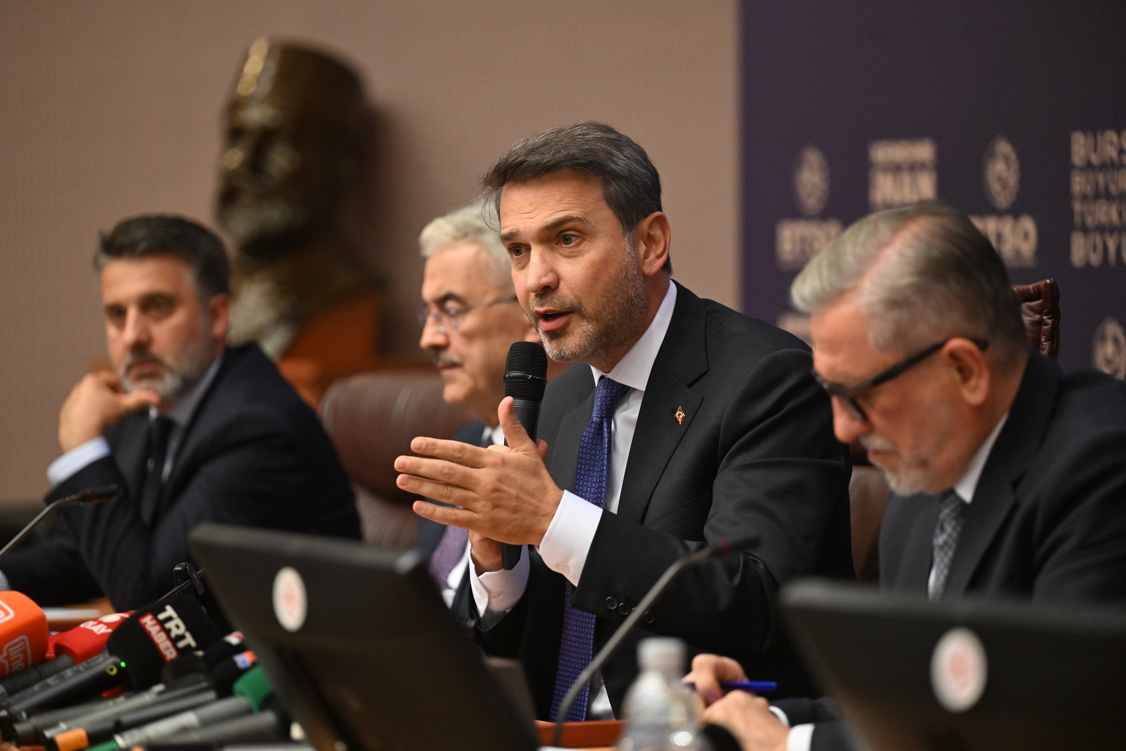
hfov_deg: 12.5
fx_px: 5160
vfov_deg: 8.3
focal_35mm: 165
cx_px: 563
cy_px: 376
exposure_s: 1/200
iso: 4000
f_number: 3.2
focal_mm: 165
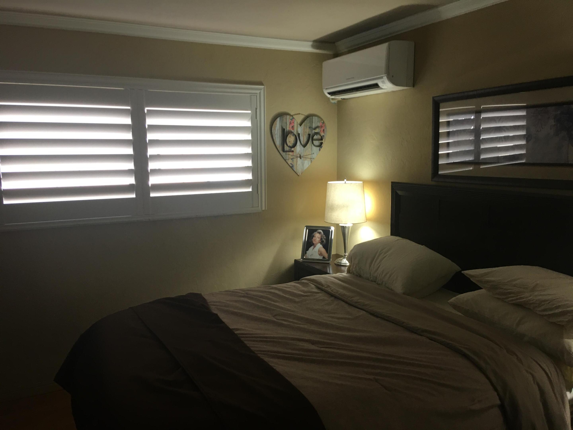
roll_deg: +0.7
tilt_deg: -7.2
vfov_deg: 48.2
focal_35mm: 29
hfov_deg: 61.7
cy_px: 215
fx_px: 480
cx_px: 286
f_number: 2.2
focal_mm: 4.15
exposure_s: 1/15
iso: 32
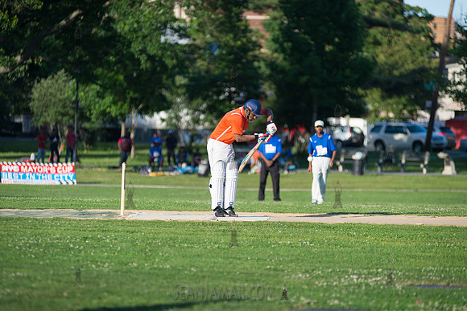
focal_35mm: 200
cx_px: 234
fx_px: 2595
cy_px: 156
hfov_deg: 10.3
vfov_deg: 6.9
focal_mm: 200
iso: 200
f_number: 2.8
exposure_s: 1/1600
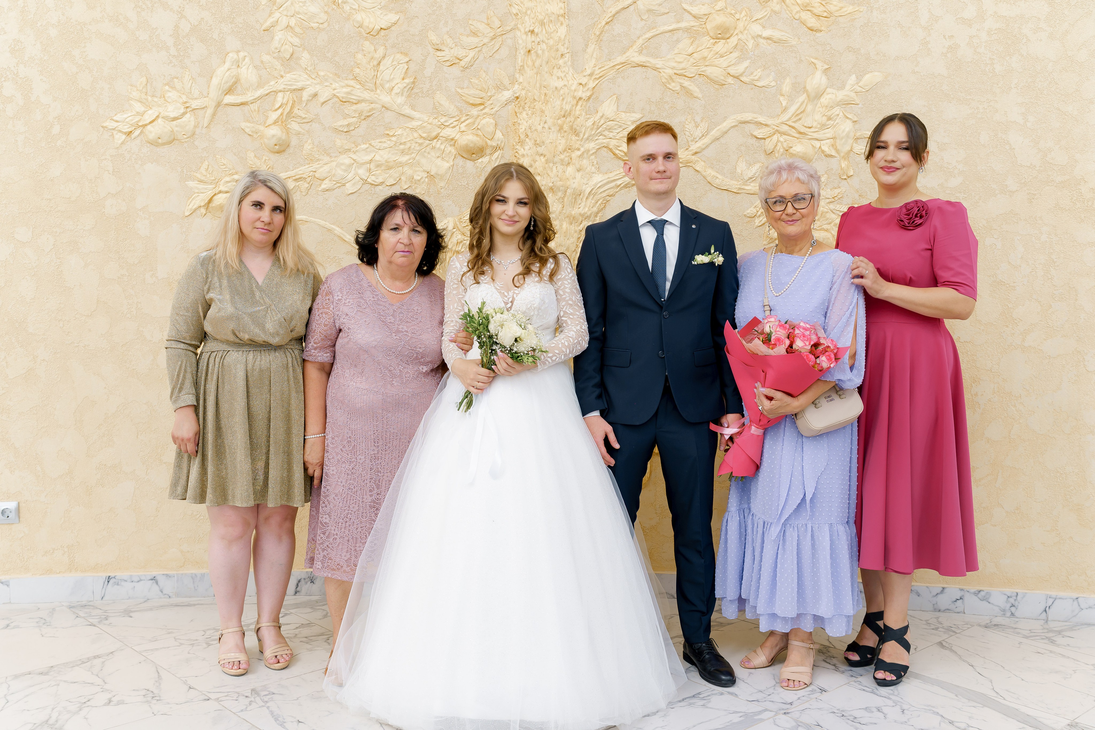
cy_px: 365
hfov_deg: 52.9
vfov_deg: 36.7
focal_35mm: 36
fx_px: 1101
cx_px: 547
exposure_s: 1/125
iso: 160
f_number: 5
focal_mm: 35
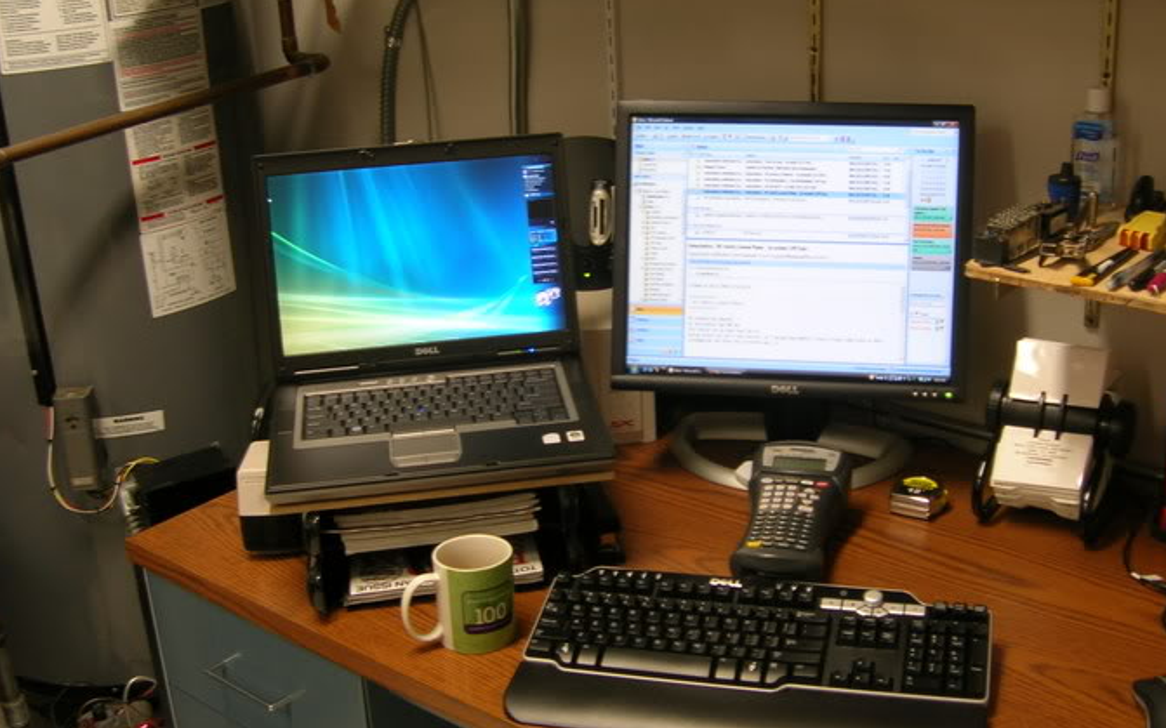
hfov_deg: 46.0
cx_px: 681
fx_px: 1366
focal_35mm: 43
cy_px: 377
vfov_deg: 29.8
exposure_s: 1/7.4
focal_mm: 5.7
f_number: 2.9
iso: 50
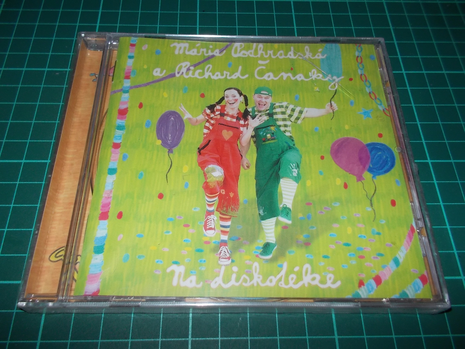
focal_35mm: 29
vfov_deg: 48.2
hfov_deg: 61.7
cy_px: 174
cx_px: 232
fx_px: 390
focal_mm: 4.1
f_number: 3.3
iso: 200
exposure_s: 1/30
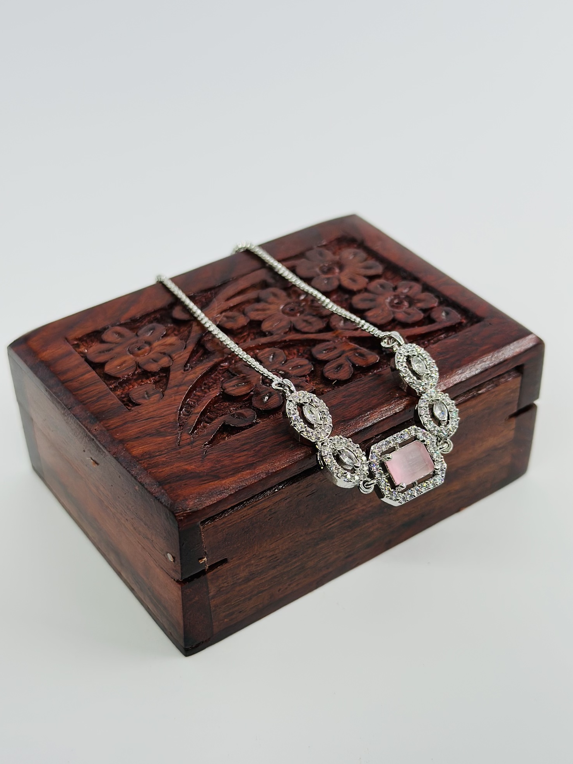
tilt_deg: -37.7
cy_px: 383
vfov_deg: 38.9
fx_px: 1082
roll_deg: -0.9
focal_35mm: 49
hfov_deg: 29.7
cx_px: 287
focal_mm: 6.86
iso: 80
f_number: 1.78
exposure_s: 1/1497
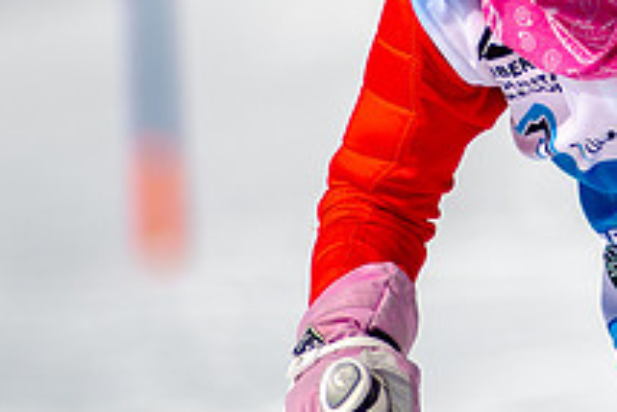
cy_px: -127
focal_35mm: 1419
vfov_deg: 1.0
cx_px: 725
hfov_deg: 1.5
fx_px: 24336
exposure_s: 1/6400
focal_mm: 300
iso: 100
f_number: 2.8
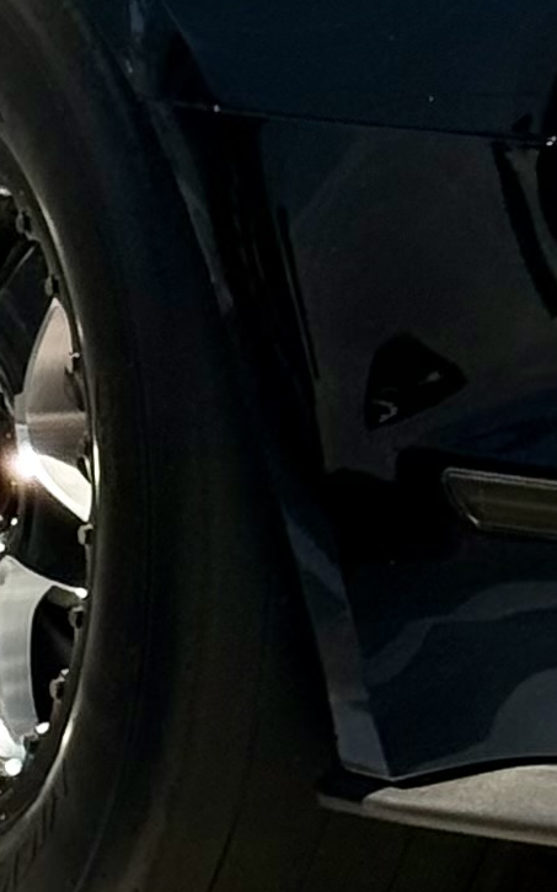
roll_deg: -1.0
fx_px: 6875
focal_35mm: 283
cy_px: -421
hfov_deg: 4.6
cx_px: 546
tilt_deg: -5.1
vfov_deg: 7.3
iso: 64
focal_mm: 6.76
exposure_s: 1/1575
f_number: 1.78
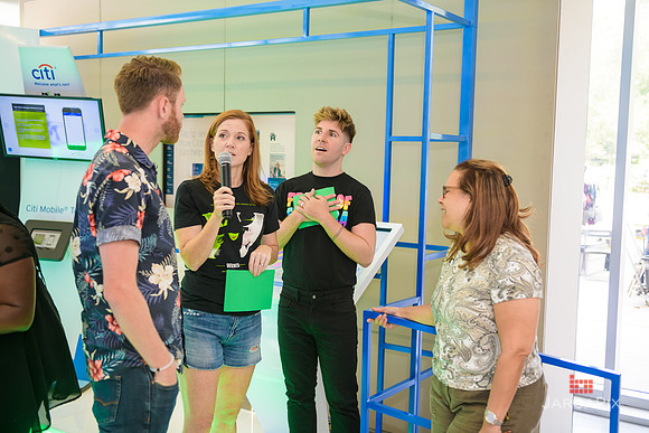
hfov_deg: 48.4
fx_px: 721
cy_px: 216
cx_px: 324
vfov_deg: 33.4
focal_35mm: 40
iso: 400
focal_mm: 40
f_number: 3.2
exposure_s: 1/125
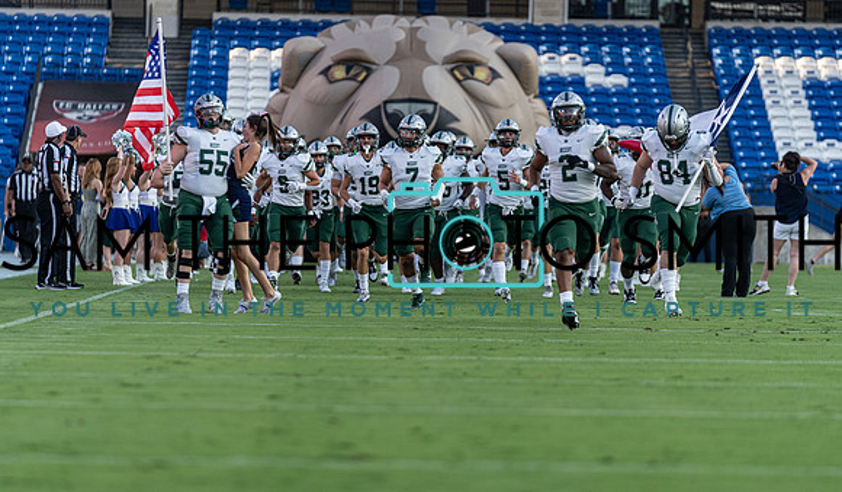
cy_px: 216
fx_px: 5220
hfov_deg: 9.2
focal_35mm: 232
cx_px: 400
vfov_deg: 5.4
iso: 500
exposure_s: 1/1250
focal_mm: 200
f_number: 3.2
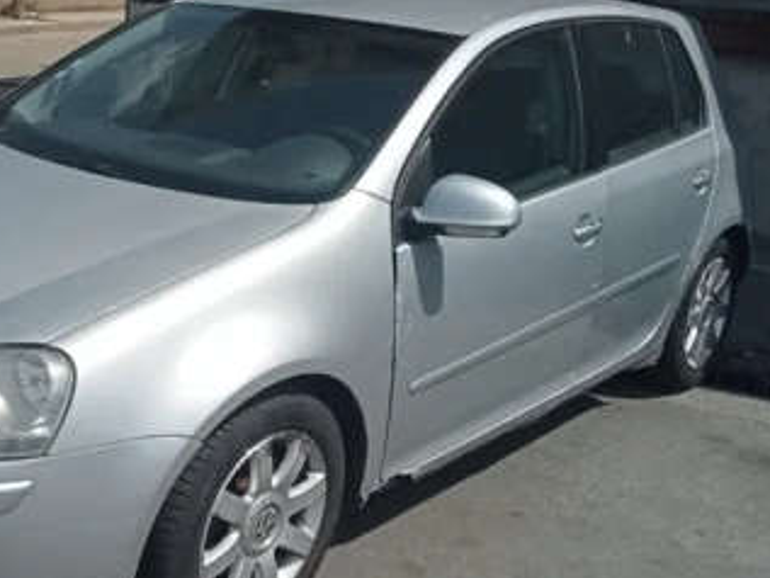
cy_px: 267
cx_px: 185
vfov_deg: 27.5
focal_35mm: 53
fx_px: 1179
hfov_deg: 35.3
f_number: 2.2
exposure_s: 1/2320
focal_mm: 3.46
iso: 100
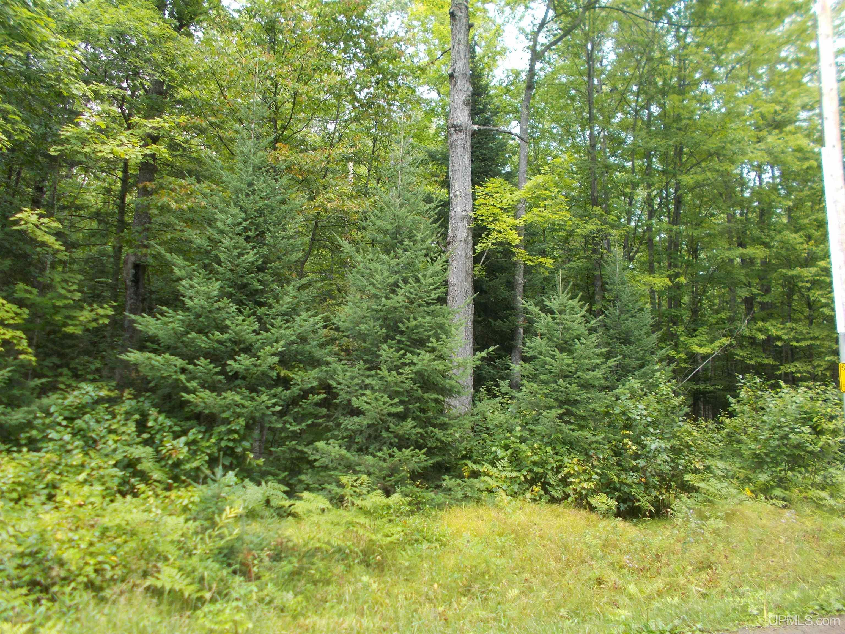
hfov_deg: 67.3
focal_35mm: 26
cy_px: 317
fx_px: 635
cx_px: 422
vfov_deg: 53.1
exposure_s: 1/60
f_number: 3.2
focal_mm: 4.6
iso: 80
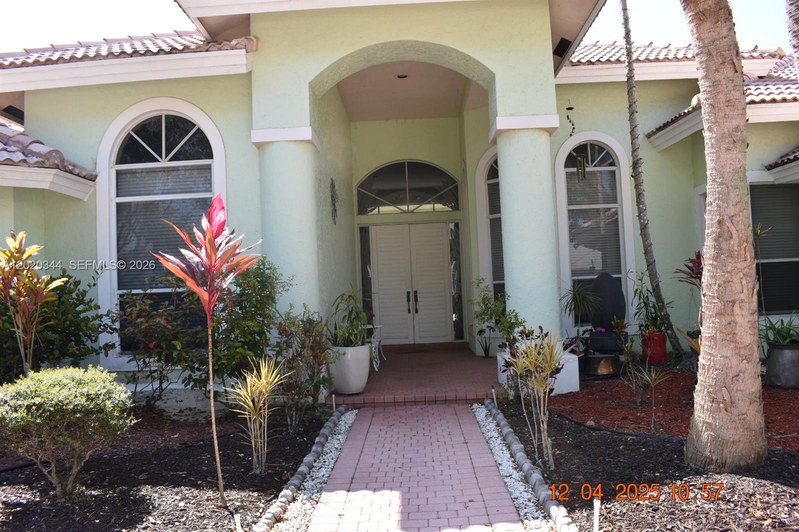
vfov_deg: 47.9
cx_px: 400
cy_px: 266
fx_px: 599
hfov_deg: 67.4
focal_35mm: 27
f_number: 8
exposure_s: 1/250
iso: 320
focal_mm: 18
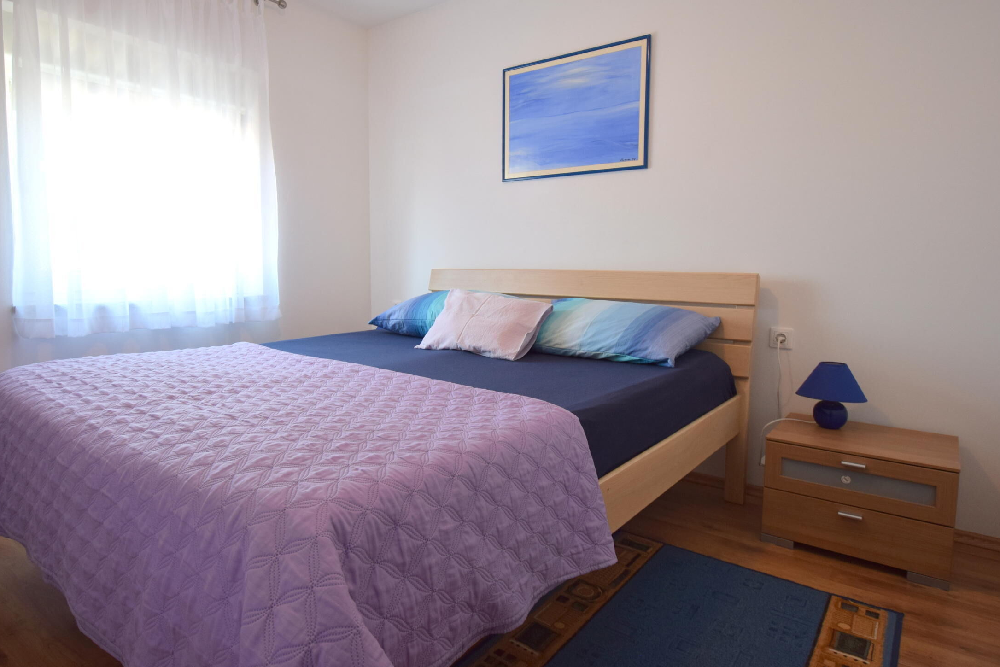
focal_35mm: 22
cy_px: 301
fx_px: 599
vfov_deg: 58.1
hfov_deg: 79.5
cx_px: 453
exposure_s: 1/80
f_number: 4.5
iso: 400
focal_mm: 13
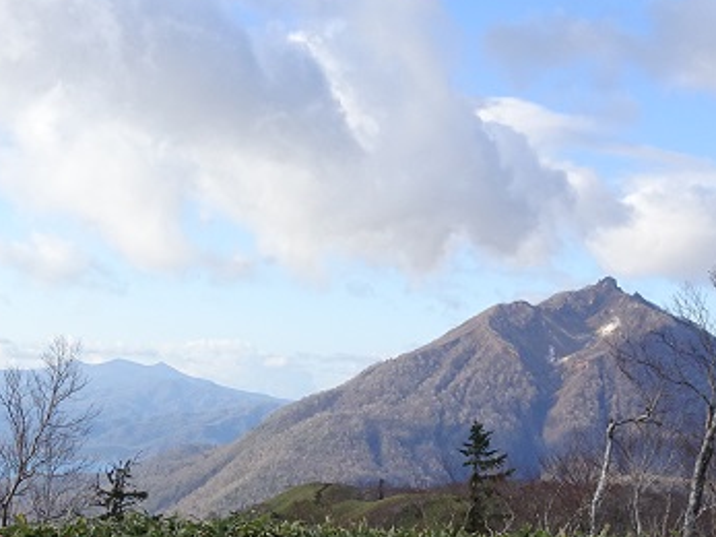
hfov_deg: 27.1
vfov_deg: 20.7
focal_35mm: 71
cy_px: 345
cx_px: 184
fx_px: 1468
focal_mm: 4.6
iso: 80
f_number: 3.5
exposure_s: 1/500
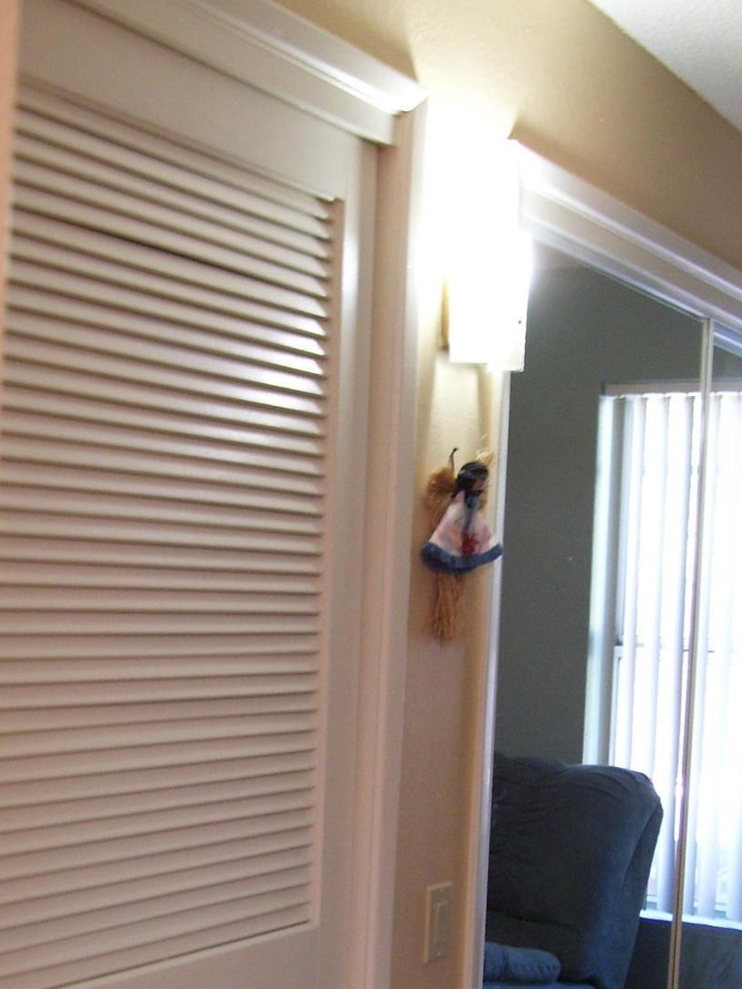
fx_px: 1572
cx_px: 376
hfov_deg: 26.6
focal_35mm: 55
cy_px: 706
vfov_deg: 34.4
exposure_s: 1/15
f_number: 2.7
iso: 160
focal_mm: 6
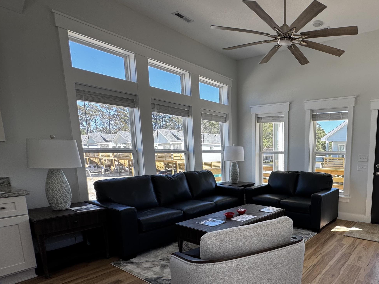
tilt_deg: -10.8
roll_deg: -0.6
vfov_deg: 59.6
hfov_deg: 69.9
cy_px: 191
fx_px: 241
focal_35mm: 22
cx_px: 295
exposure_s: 1/148
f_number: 2.2
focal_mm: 2.22
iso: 40
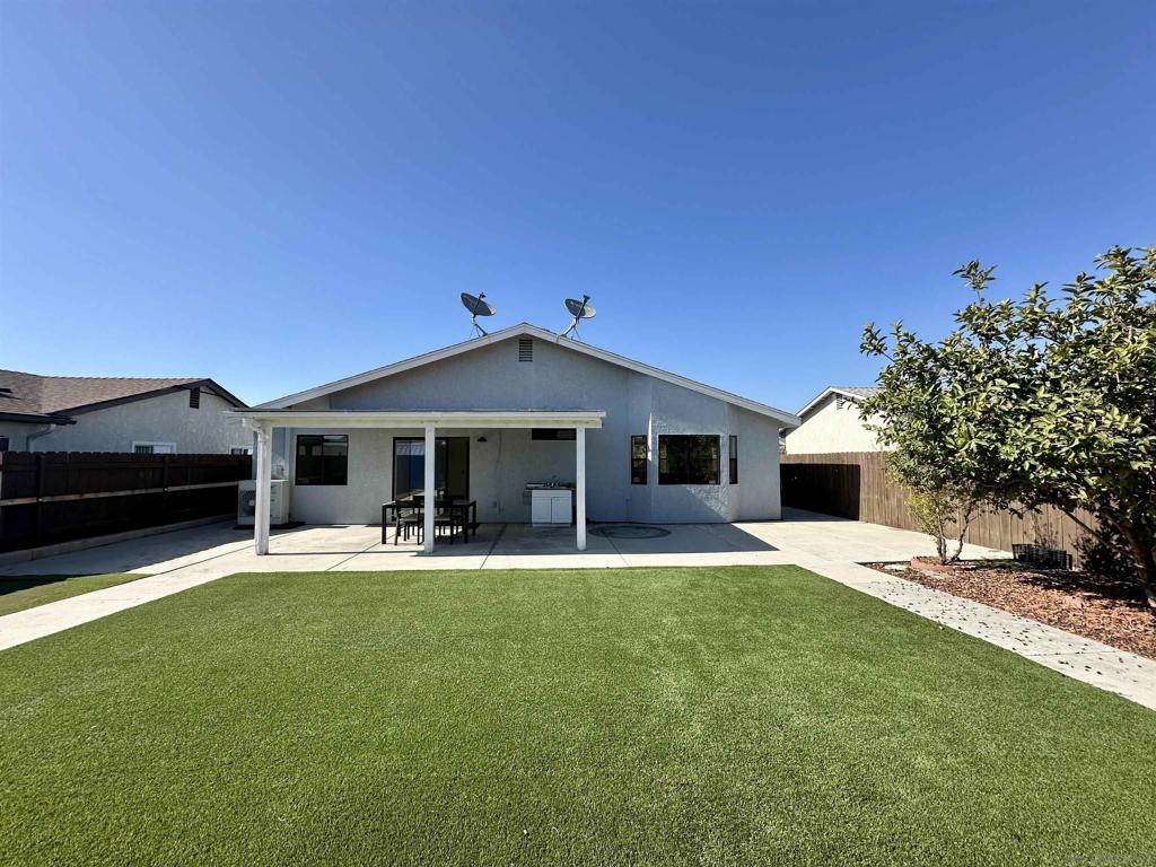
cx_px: 578
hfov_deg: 102.1
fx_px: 468
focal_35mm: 14
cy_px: 434
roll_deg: -0.2
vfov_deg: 85.7
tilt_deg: +4.2
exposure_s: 1/1618
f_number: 2.2
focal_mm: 2.22
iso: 40
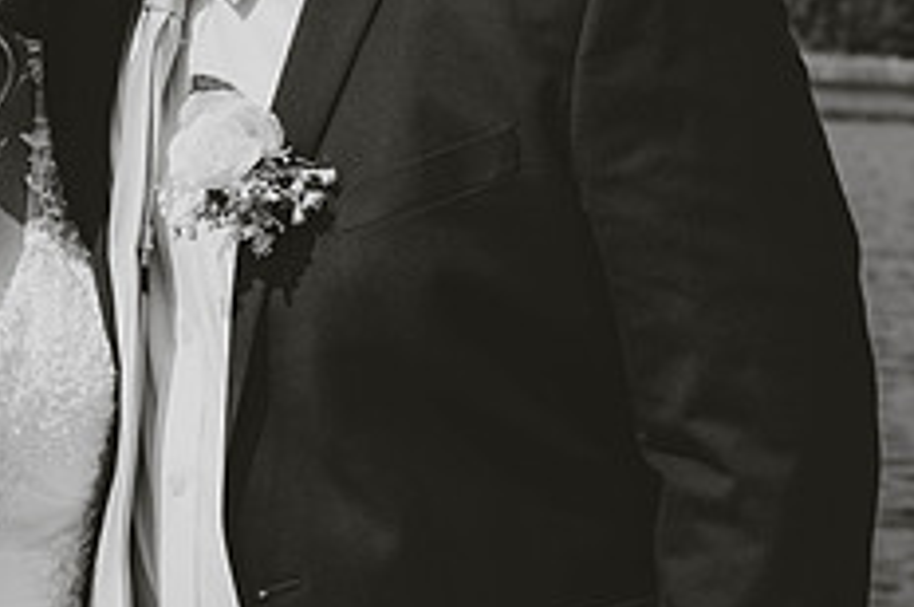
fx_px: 2409
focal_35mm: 95
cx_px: 213
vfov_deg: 14.3
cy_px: 122
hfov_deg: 21.3
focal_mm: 38
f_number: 5.6
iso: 100
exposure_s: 1/250
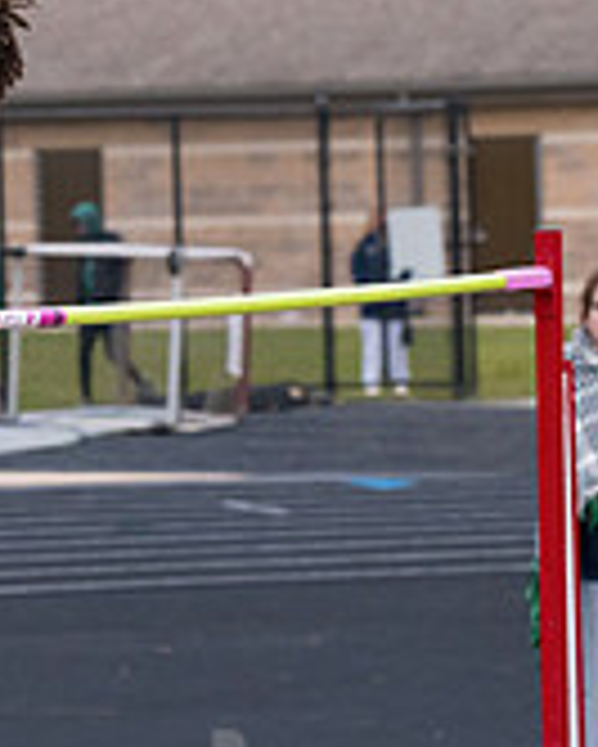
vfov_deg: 6.4
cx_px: -288
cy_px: 259
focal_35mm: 301
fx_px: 6653
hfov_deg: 5.1
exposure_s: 1/2000
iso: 2000
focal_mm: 92
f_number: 5
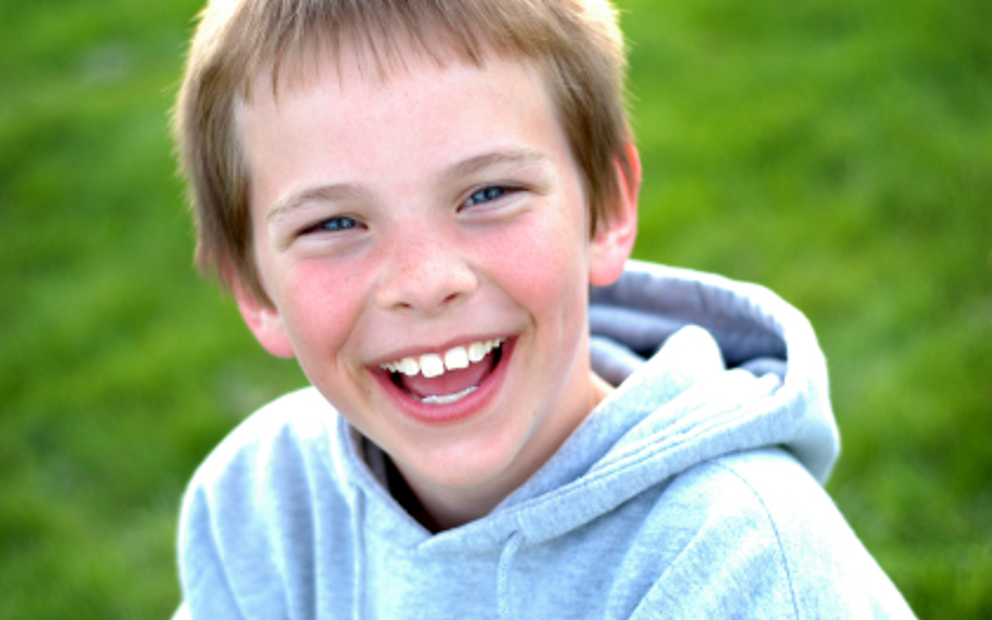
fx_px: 2081
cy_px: 323
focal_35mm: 77
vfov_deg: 16.9
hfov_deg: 26.8
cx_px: 498
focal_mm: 50
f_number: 2.2
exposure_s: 1/200
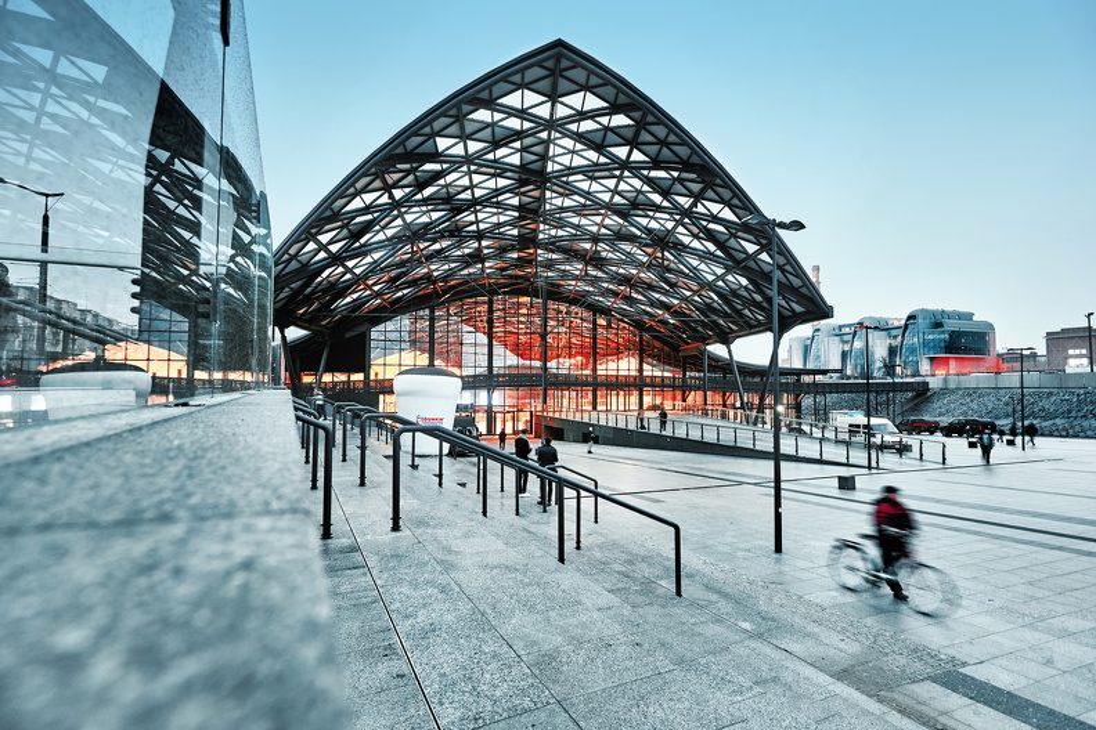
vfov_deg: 70.4
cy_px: 365
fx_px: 518
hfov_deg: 93.3
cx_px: 548
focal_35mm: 17
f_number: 5.6
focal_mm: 17
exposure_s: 1/4
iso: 800
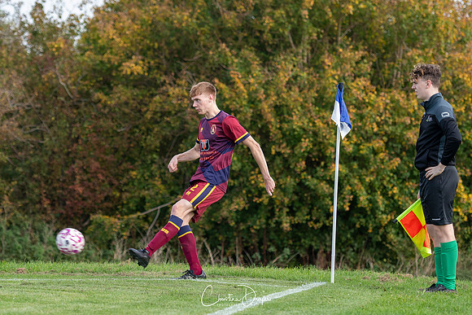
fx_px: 2239
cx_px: 208
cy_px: 137
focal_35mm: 171
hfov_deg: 12.0
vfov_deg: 8.0
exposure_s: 1/1000
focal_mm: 100
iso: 320
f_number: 2.8
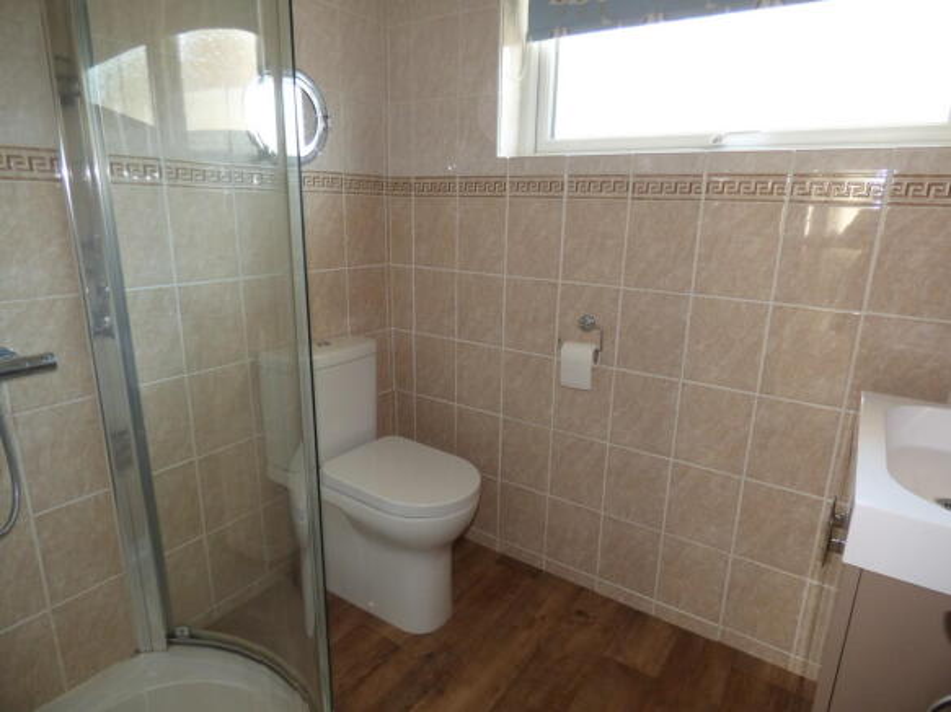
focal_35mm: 20
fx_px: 549
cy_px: 356
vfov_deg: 66.0
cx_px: 476
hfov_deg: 81.8
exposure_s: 1/50
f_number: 2.8
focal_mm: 3.58
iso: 125
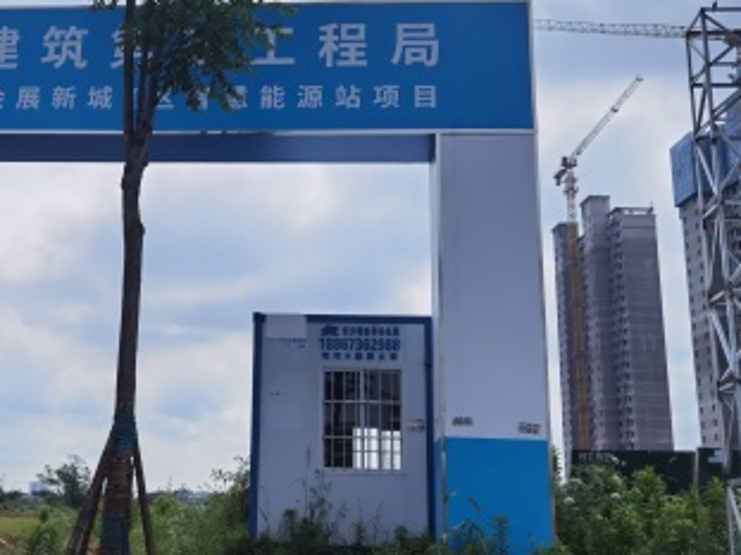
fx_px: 1091
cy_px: 181
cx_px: 204
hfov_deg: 36.8
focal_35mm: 51
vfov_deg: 28.3
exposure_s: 1/12658
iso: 50
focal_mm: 6.71
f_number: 1.9
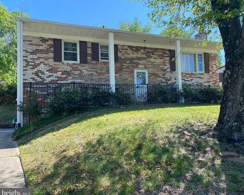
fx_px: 202
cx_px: 134
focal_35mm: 28
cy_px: 98
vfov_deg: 51.6
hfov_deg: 62.0
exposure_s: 1/693
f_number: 1.8
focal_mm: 4.25
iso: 32
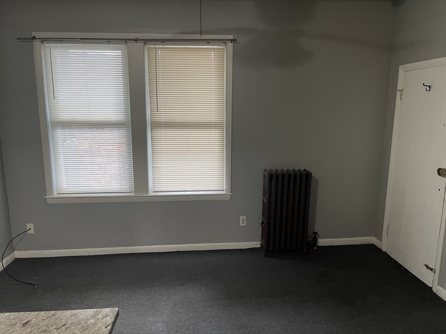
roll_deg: -0.5
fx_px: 322
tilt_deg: -11.4
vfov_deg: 54.9
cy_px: 167
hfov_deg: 69.4
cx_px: 223
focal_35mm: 25
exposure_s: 1/60
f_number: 1.6
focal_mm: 5.1
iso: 125
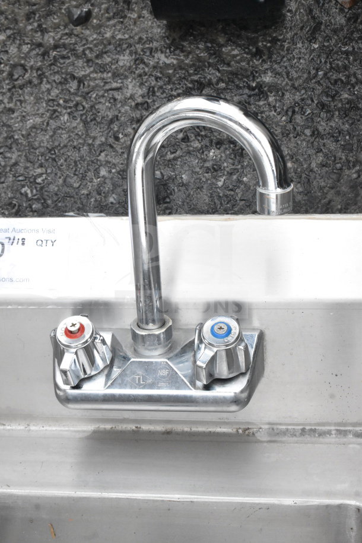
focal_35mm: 60
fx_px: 905
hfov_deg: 22.6
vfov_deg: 33.4
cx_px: 181
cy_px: 272
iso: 6400
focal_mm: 40
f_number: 16
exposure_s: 1/1000
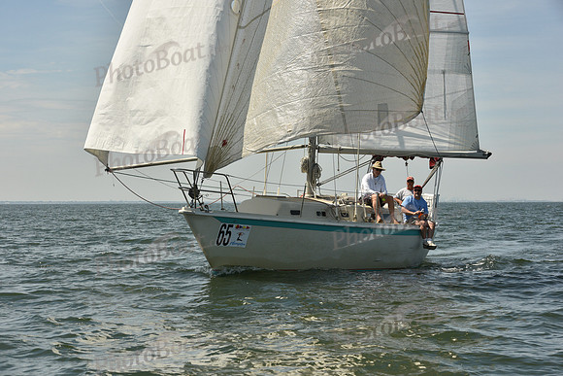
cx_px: 282
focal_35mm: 82
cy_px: 188
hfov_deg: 24.8
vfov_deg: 16.7
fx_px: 1283
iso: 320
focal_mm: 82
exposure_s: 1/1250
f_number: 9
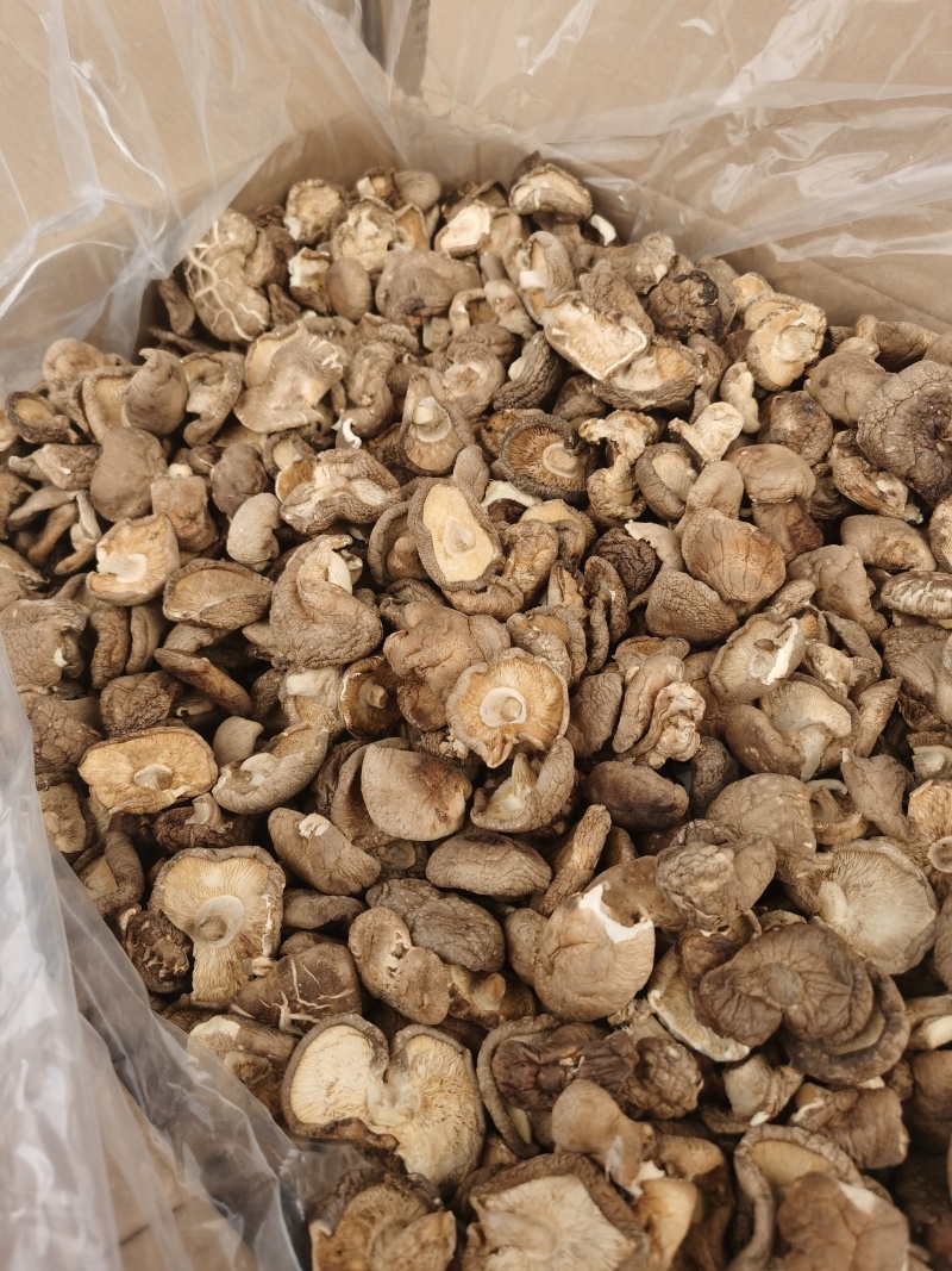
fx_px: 990
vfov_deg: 65.3
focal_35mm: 27
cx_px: 476
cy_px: 636
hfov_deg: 51.3
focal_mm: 5.56
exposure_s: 1/716
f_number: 1.6
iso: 50
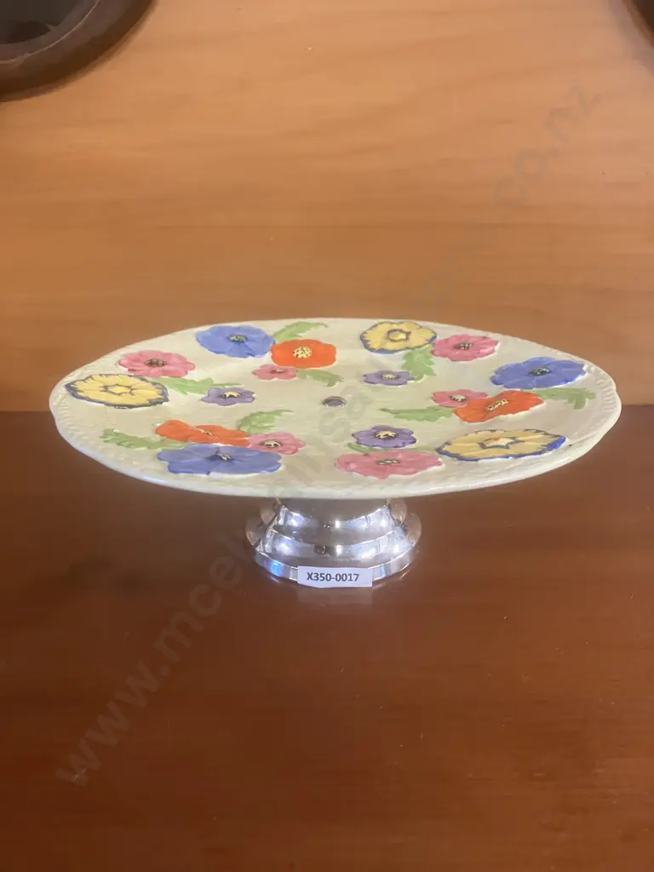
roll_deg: +0.4
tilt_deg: -20.9
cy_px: 436
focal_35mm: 28
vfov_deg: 63.4
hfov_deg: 49.7
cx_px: 327
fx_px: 705
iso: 320
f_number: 1.8
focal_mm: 3.99
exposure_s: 1/50
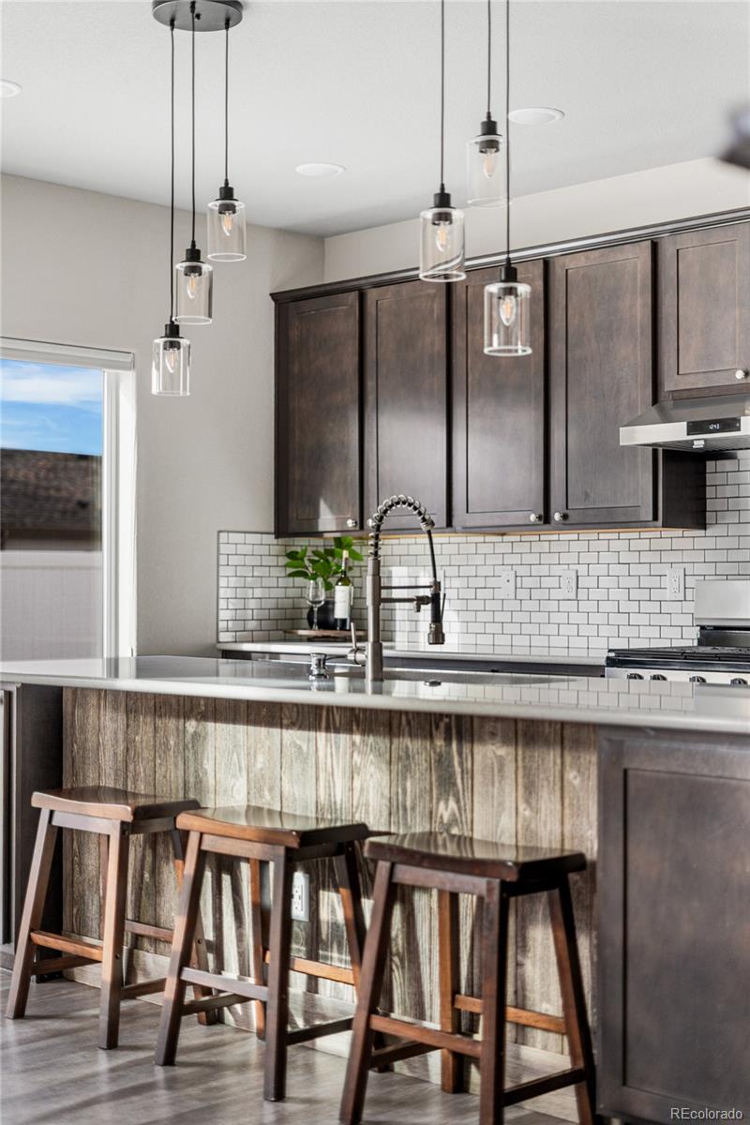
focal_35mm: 50
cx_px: 375
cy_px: 562
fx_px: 1562
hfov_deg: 27.0
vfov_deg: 39.6
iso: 500
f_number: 1.8
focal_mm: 50
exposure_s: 1/160
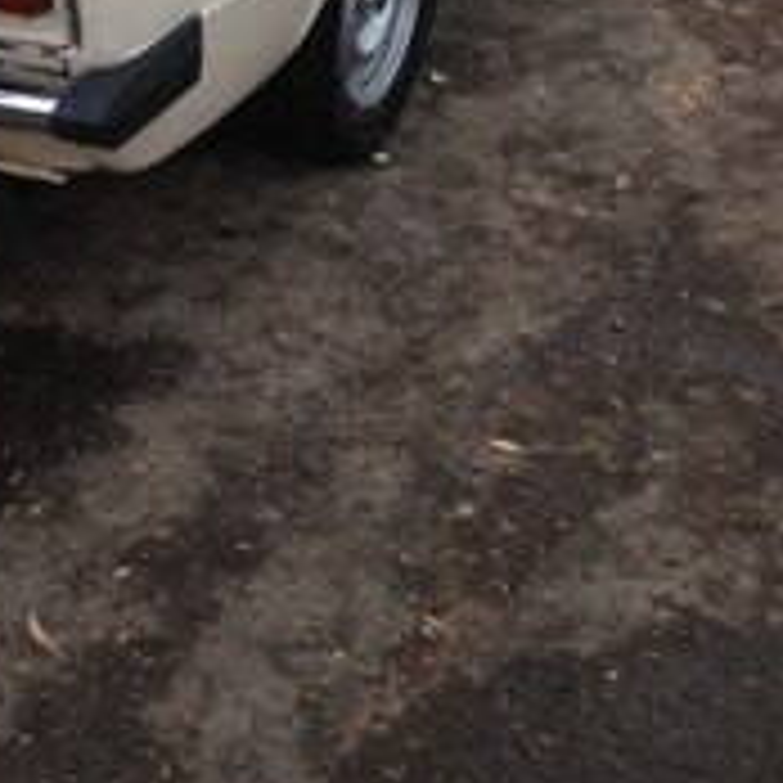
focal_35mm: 83
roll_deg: -2.7
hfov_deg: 20.8
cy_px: -135
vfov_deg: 19.7
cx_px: 266
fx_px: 2124
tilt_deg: -12.9
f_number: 2.4
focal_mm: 4.12
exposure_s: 1/20
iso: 50
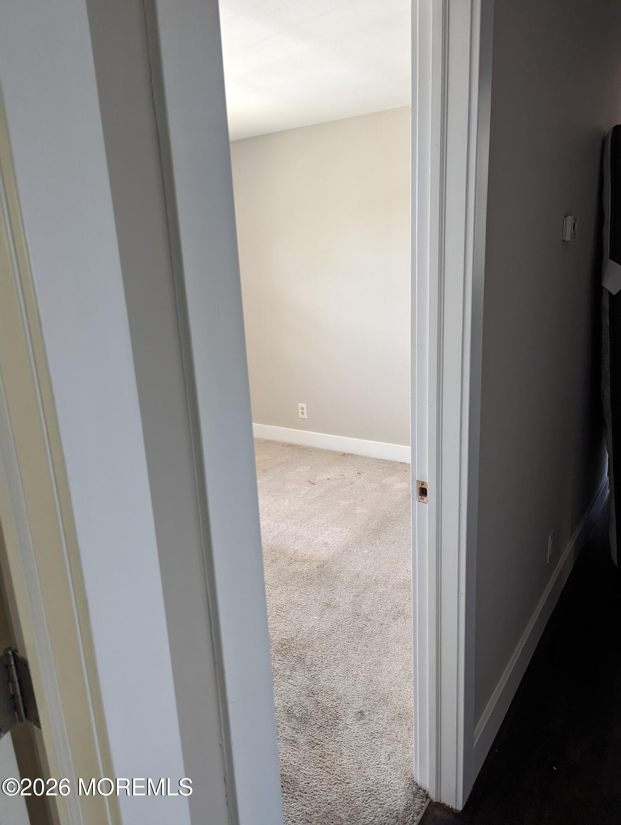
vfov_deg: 71.5
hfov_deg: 56.9
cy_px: 412
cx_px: 310
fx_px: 573
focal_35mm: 24
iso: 258
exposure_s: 1/55.2
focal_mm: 6.81
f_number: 1.85
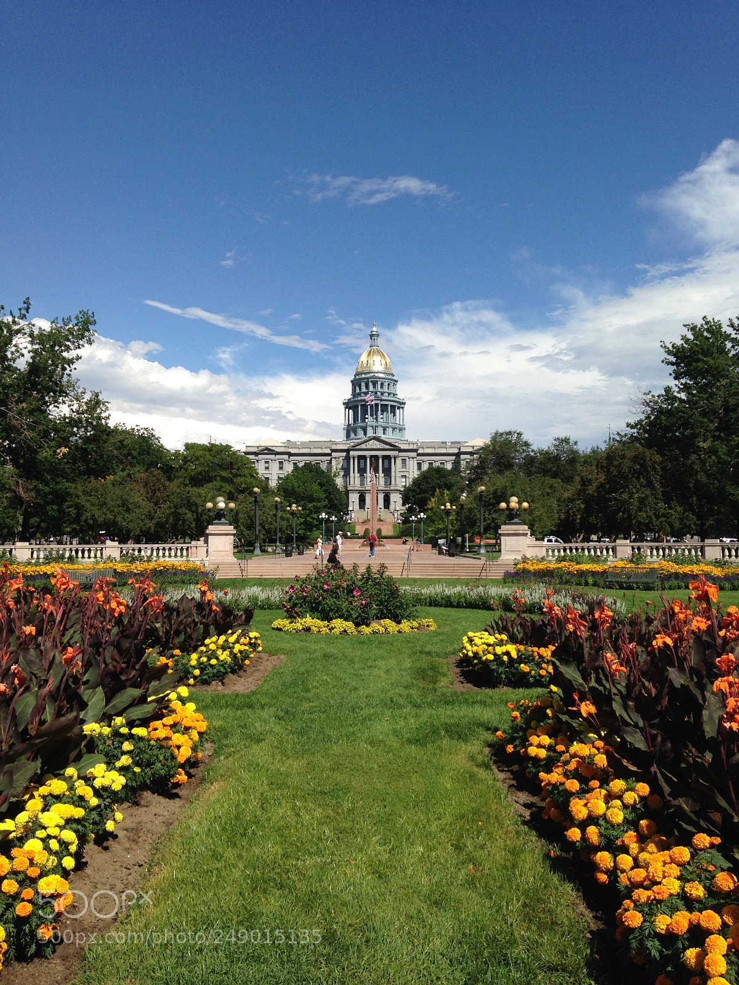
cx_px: 370
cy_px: 492
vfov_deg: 55.4
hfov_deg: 42.9
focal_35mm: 33
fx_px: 939
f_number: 2.4
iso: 50
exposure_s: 1/2169
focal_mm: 4.12
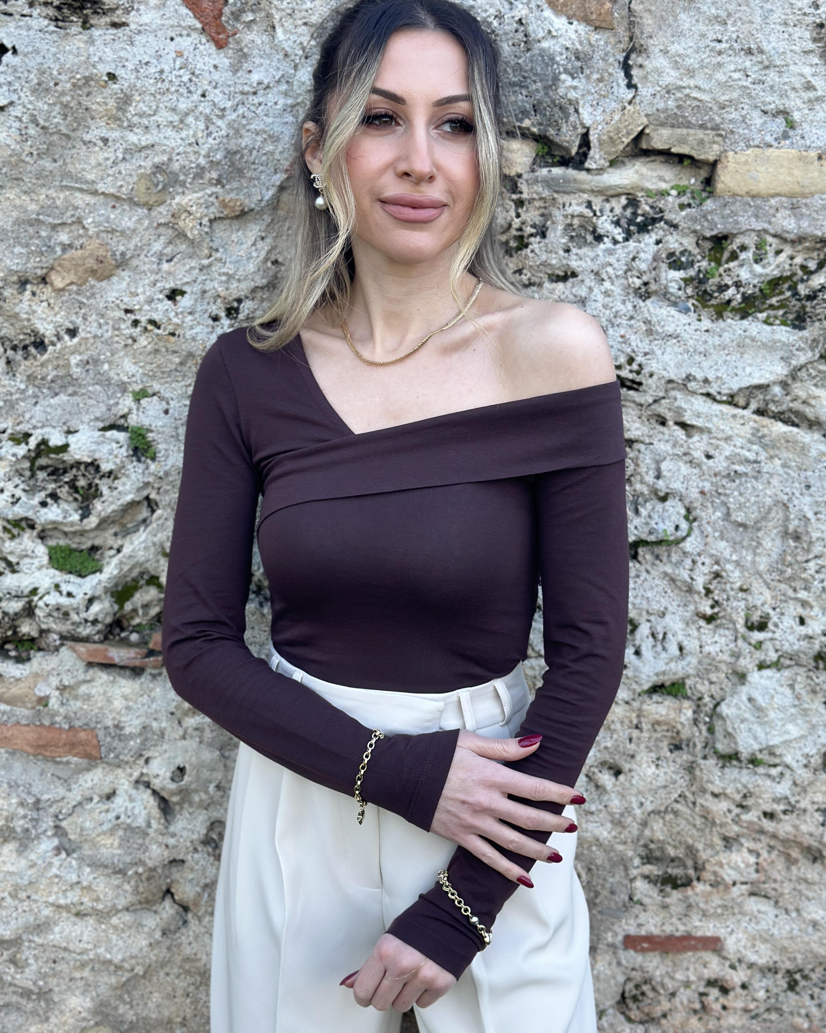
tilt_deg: -8.3
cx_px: 408
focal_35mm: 51
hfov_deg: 29.7
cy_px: 515
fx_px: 1559
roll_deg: -1.6
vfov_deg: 36.7
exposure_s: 1/249
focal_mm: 6.86
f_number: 1.78
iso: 80
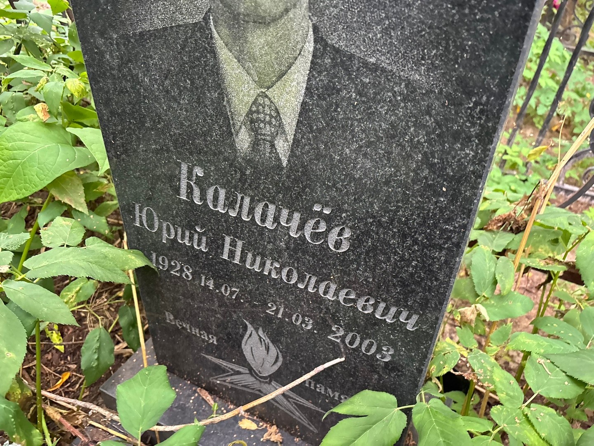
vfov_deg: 53.1
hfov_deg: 67.3
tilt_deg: -38.0
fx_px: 446
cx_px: 297
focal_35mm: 26
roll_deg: -6.3
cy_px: 223
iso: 500
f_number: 1.6
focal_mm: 5.96
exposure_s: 1/60
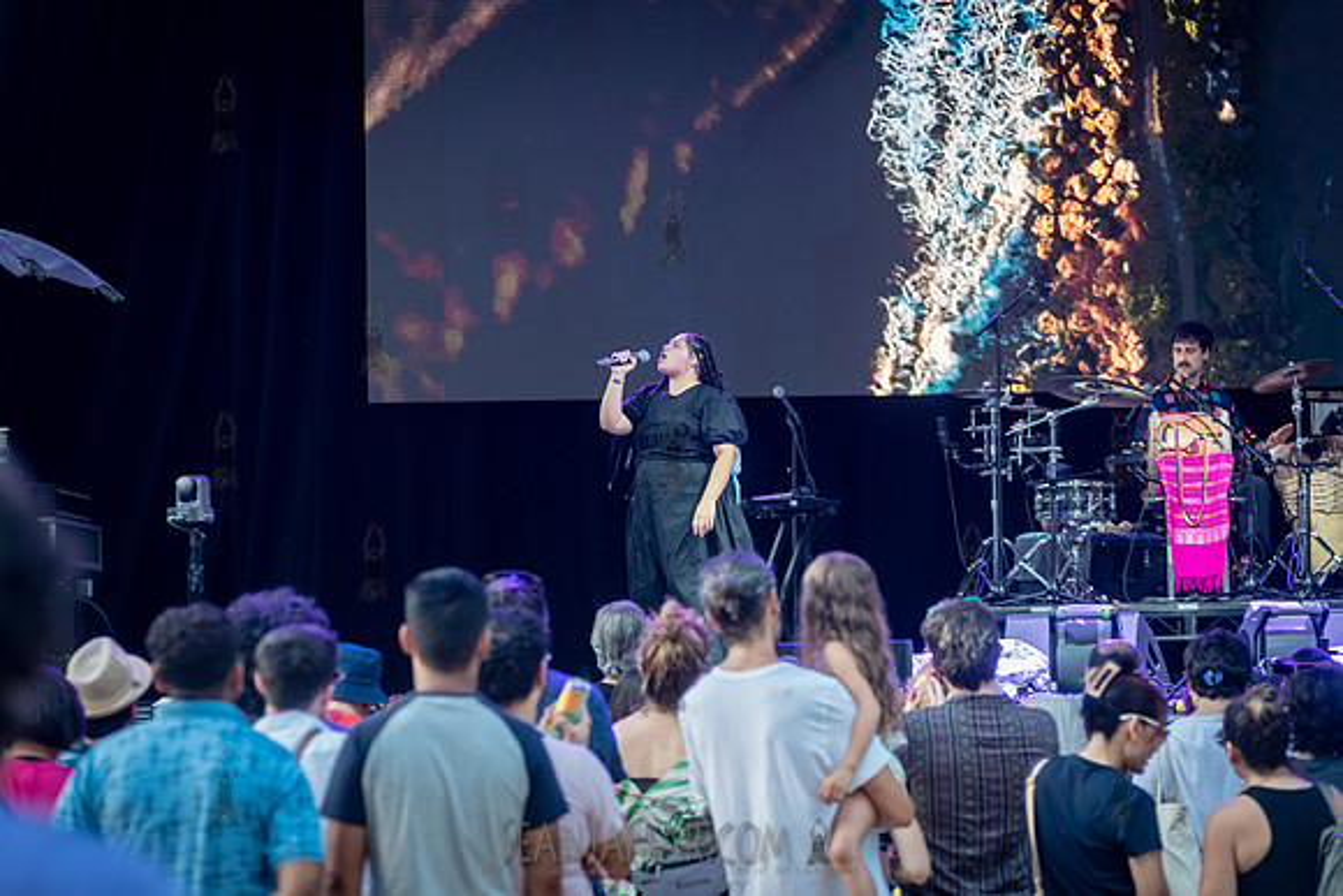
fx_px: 5439
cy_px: 448
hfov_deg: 14.1
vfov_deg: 9.4
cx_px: 672
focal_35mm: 146
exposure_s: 1/250
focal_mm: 145
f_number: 4
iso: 1000
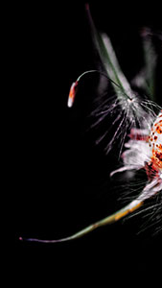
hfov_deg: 3.3
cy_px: 139
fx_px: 2799
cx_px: 209
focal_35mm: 367
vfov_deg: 5.9
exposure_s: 1/2000
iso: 1250
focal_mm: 210
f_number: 7.6
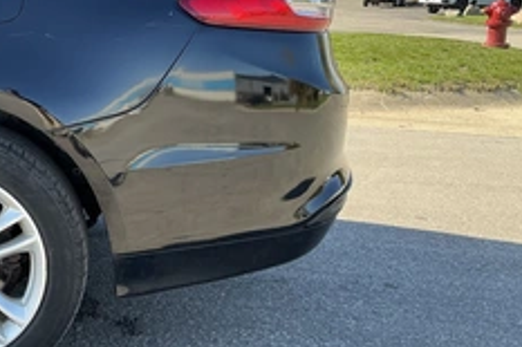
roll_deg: -1.9
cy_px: 154
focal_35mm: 50
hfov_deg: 38.3
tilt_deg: -11.1
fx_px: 724
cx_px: 110
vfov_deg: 26.9
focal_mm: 3
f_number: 1.8
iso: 25
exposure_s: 1/320
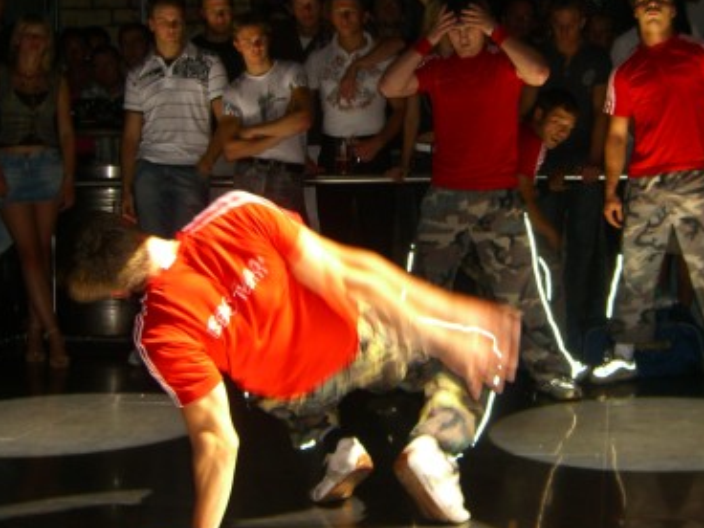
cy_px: 180
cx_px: 440
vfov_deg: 23.6
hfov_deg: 31.1
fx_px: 1261
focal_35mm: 62
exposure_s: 1/60
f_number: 2.8
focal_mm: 7.9
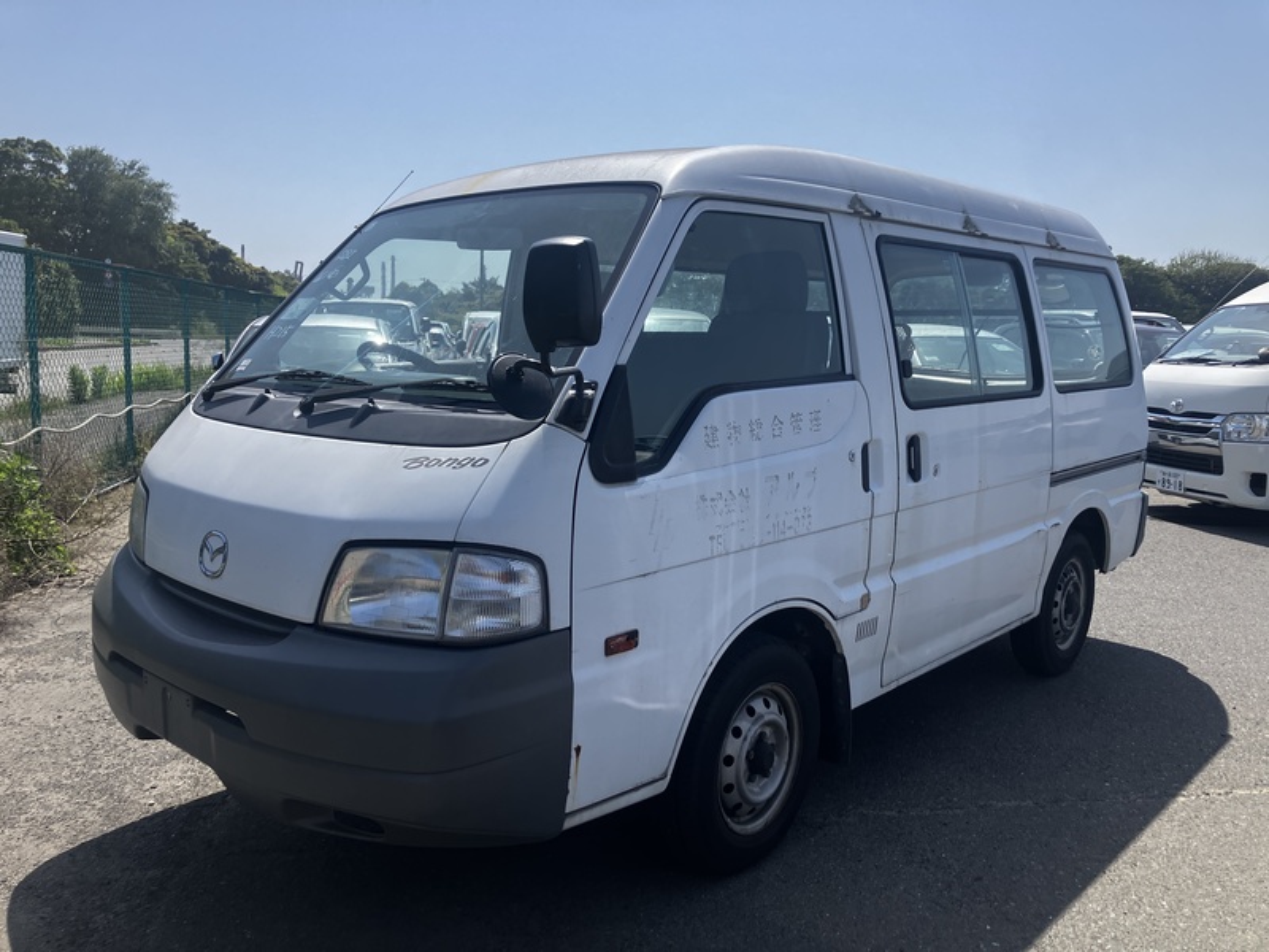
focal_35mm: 28
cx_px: 634
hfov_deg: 63.4
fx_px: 1026
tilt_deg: -5.8
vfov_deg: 49.7
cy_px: 476
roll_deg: -2.7
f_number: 1.8
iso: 32
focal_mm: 3.99
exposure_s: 1/1845
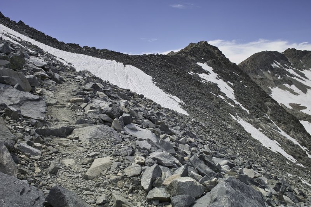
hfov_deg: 65.5
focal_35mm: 28
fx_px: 242
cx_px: 156
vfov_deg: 46.4
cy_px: 104
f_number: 7.1
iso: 100
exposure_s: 1/125
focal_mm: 16.6
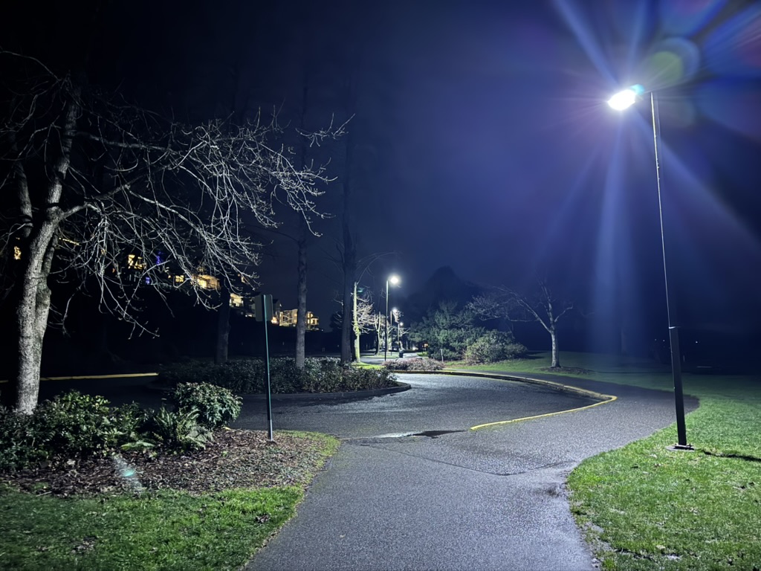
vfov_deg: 56.8
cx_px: 380
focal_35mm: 24
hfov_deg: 71.6
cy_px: 286
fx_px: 528
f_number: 1.78
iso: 1600
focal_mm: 6.76
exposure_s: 1/5
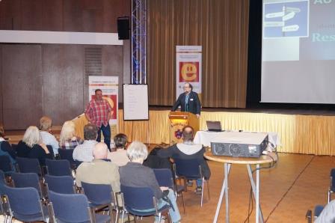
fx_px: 391
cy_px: 112
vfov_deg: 31.8
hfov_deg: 46.4
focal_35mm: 42
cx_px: 168
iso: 2000
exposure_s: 1/60
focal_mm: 28
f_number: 4.5
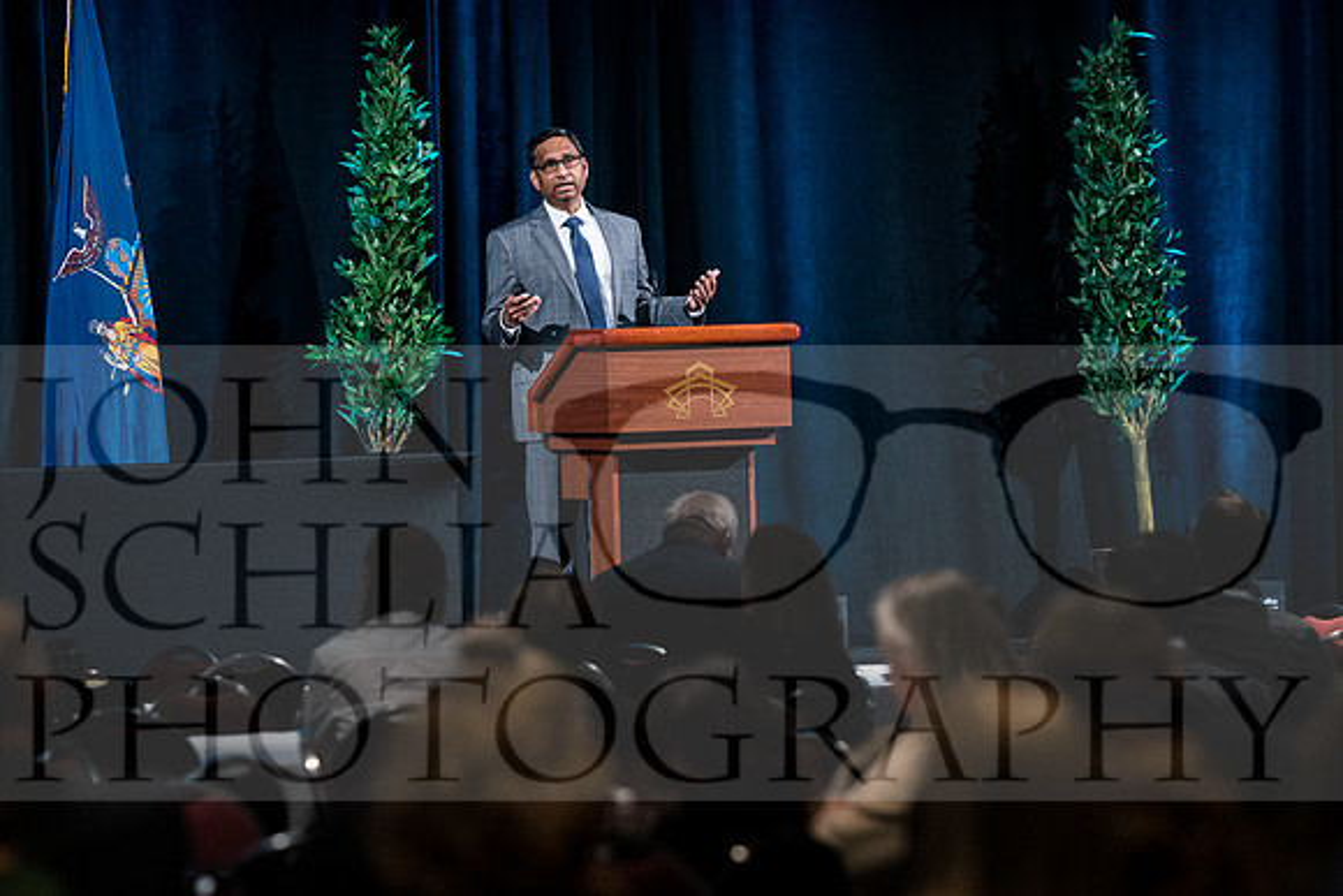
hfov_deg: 6.9
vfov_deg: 4.6
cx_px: 672
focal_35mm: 300
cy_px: 448
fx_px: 11194
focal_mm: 200
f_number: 3.5
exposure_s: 1/80
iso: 3200
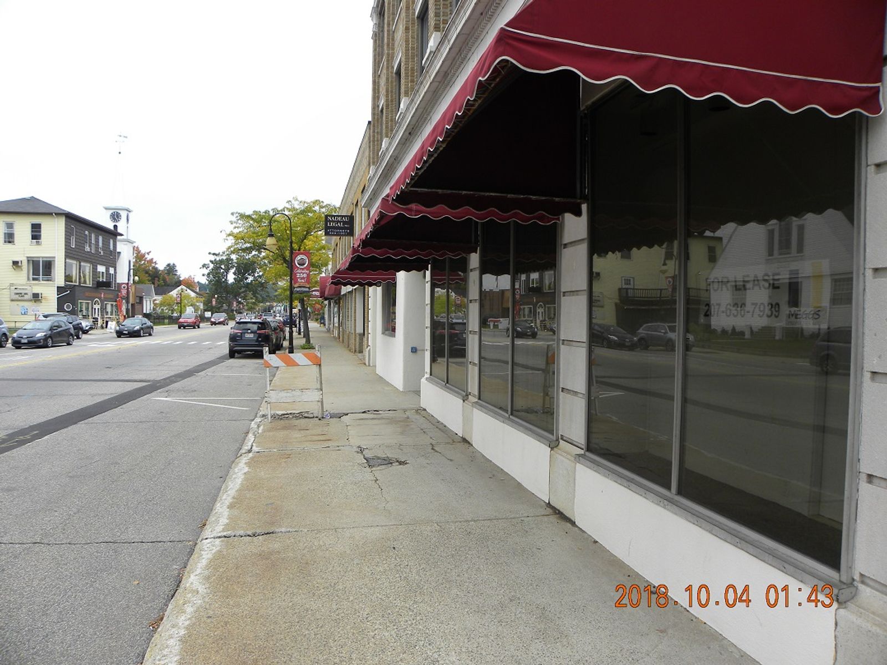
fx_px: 666
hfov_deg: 67.3
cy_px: 332
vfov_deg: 53.0
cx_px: 444
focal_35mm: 26
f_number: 3.5
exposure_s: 1/116
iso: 64
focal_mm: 4.6
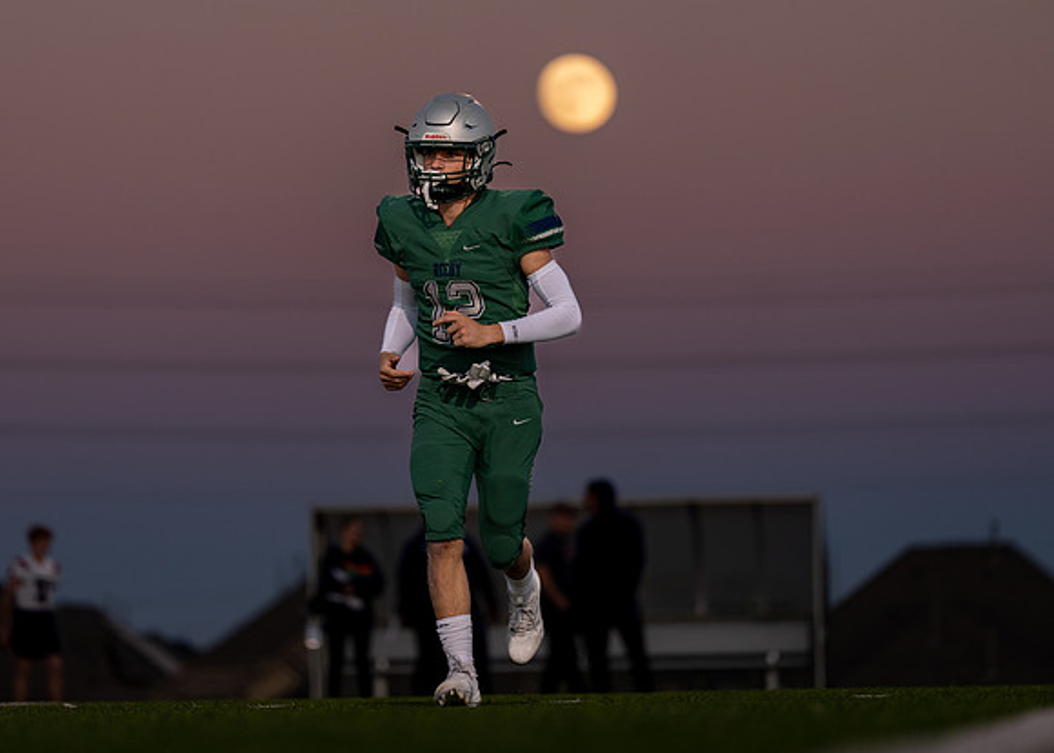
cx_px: 392
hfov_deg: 9.0
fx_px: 6708
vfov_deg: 6.4
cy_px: 315
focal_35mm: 224
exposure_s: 1/400
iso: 100
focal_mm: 164
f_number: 2.8
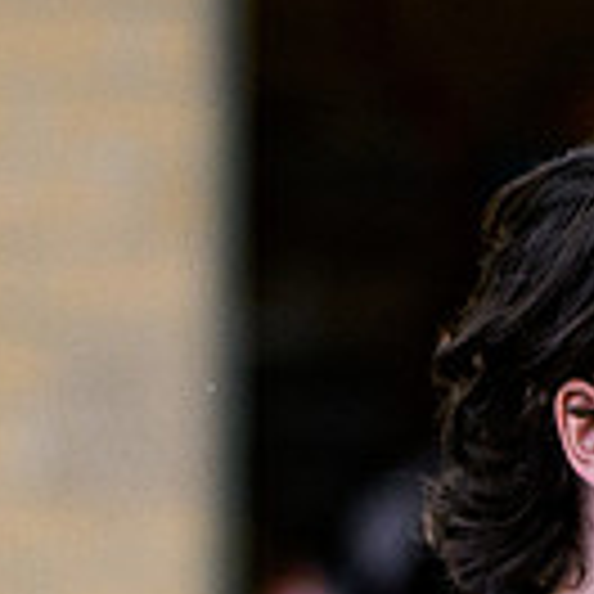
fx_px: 39779
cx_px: 132
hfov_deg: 0.9
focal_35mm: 2049
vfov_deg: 0.9
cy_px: 1011
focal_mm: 200
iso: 1000
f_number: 2.8
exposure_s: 1/2500
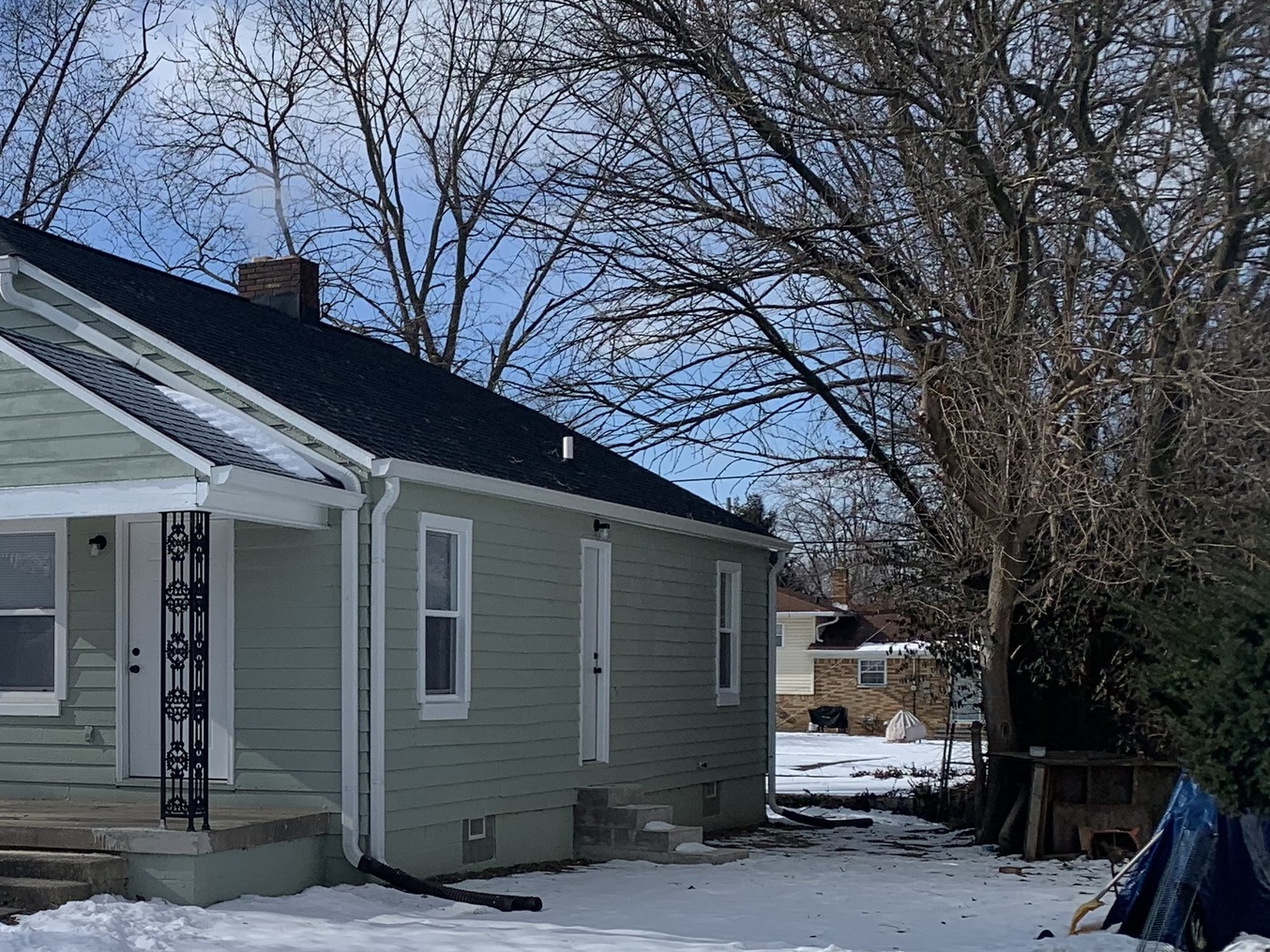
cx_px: -48
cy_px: 669
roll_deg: +0.4
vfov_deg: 24.6
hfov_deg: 30.1
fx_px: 2164
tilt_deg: +1.8
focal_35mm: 59
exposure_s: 1/5714
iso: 25
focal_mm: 4.25
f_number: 1.8
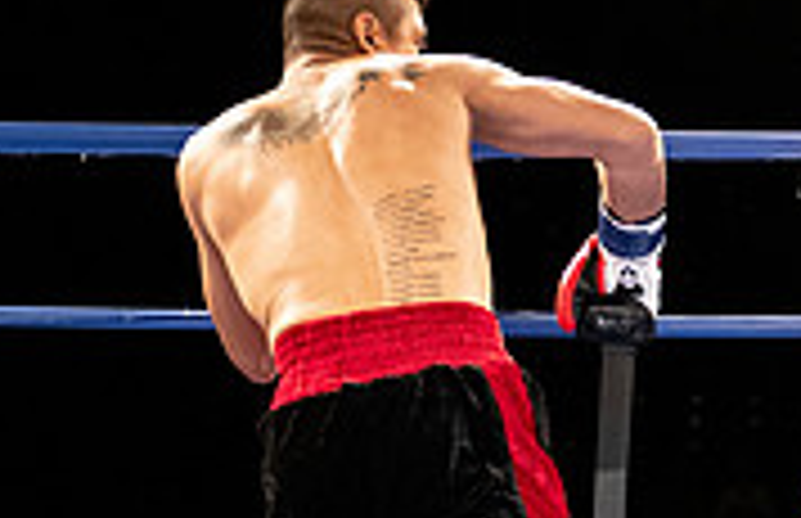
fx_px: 4231
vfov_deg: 7.0
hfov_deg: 10.7
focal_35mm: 192
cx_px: 782
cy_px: 314
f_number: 2.8
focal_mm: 52
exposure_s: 1/1000
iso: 5000
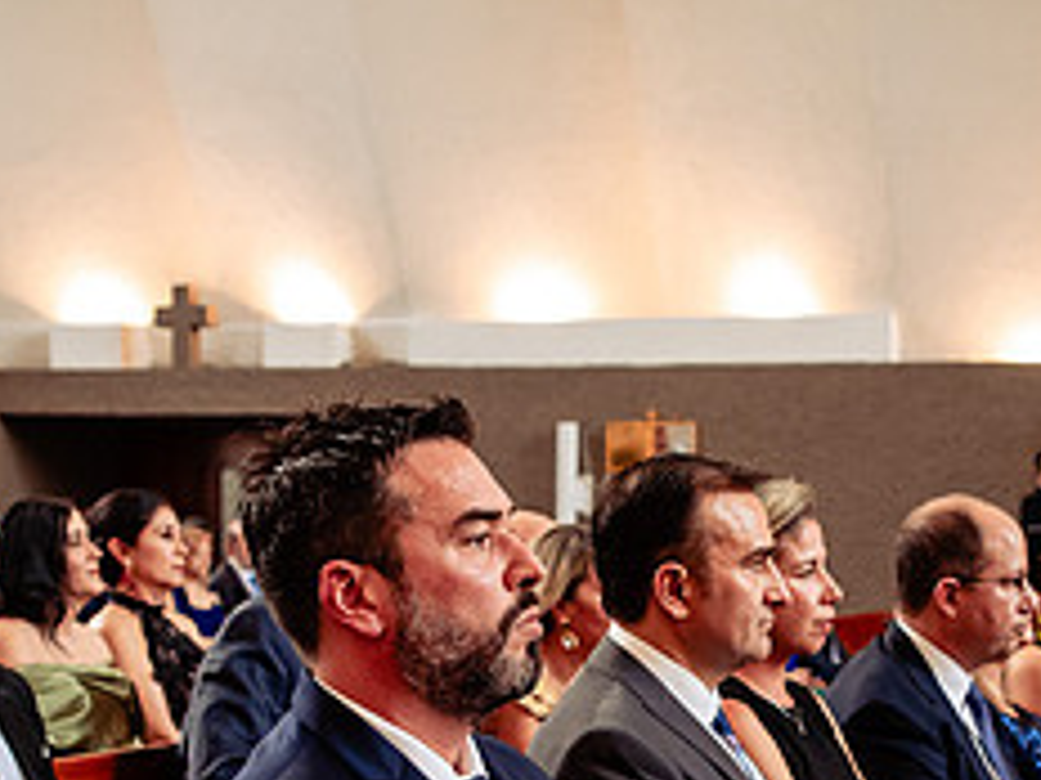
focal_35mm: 84
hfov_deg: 23.1
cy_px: 849
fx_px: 2526
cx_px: 740
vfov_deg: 17.0
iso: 1600
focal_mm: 35
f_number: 4.5
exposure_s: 1/125
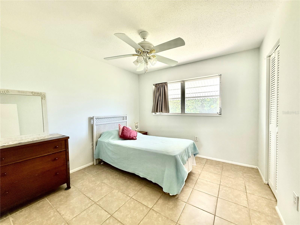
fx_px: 121
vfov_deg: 85.7
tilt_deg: -1.6
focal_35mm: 14
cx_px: 150
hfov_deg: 102.1
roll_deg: +0.3
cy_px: 112
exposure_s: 1/120
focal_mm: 2.22
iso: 160
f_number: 2.2
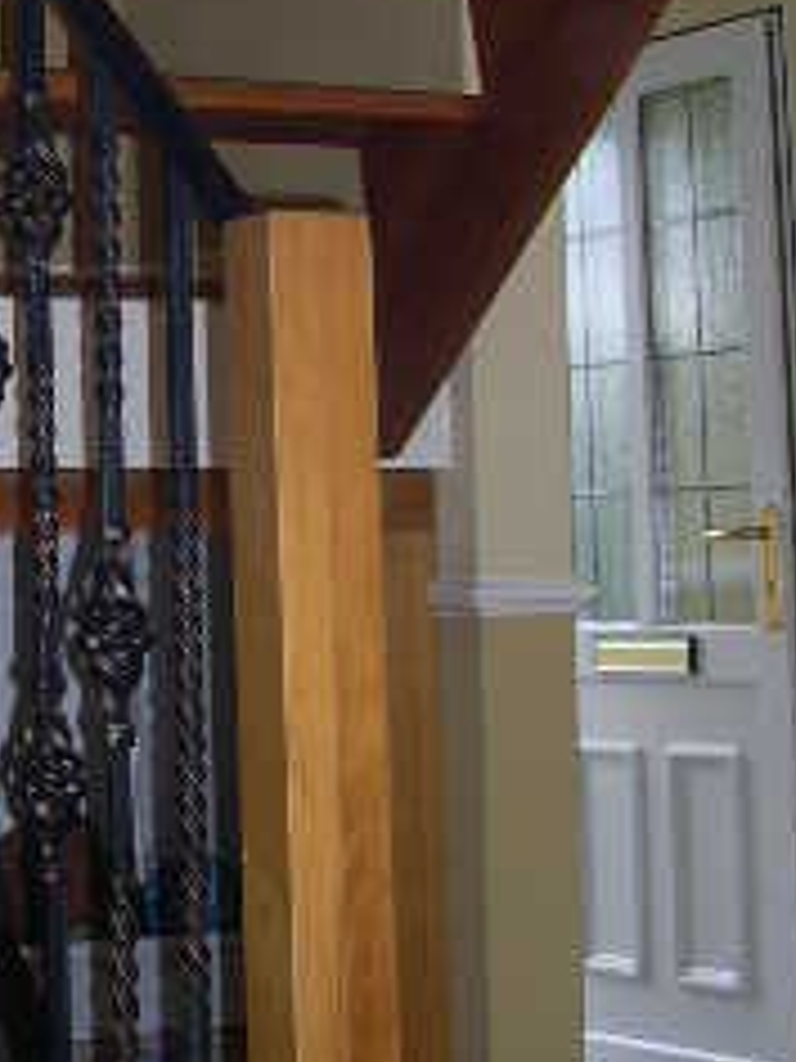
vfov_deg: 18.4
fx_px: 3158
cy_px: -68
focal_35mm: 103
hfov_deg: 14.1
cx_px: -4
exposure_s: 1/60
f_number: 2.8
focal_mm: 8
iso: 100
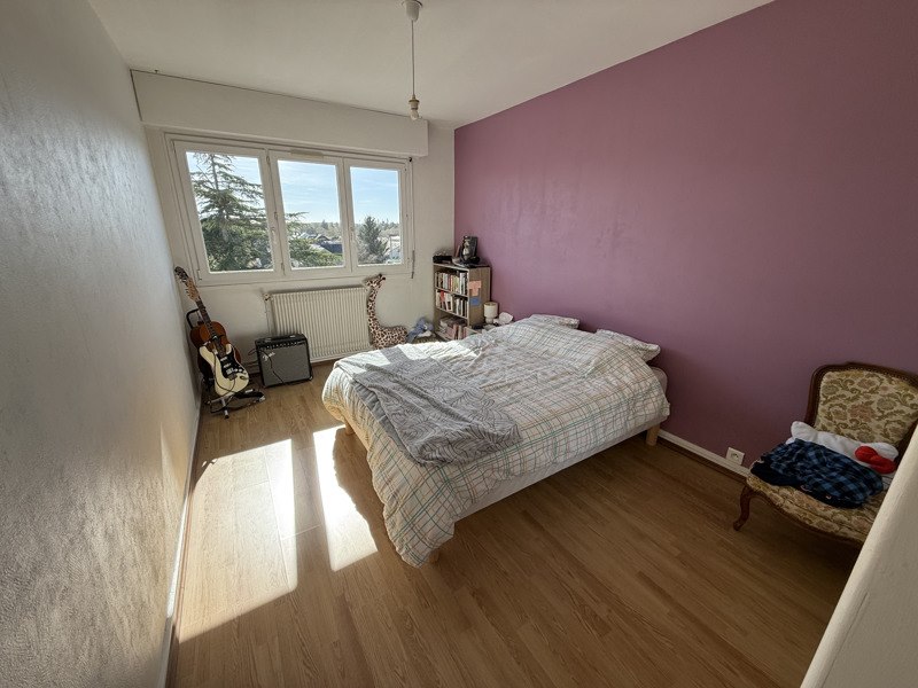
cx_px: 459
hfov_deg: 102.1
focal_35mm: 14
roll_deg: -0.5
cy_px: 344
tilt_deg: -18.5
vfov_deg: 85.7
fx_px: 371
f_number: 2.2
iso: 64
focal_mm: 2.22
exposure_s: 1/479
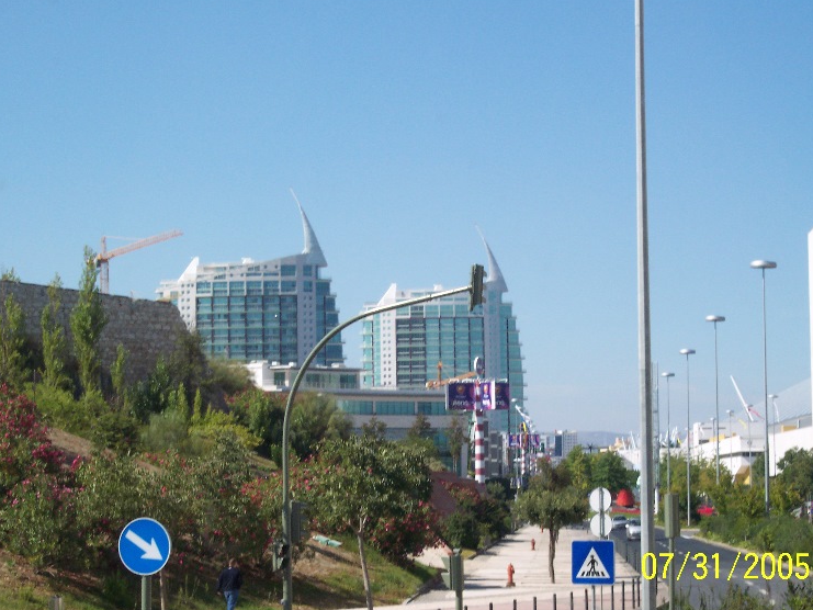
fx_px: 2560
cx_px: 416
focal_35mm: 109
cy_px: 319
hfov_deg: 18.0
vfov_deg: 13.6
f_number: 8
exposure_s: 1/350
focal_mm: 21.3
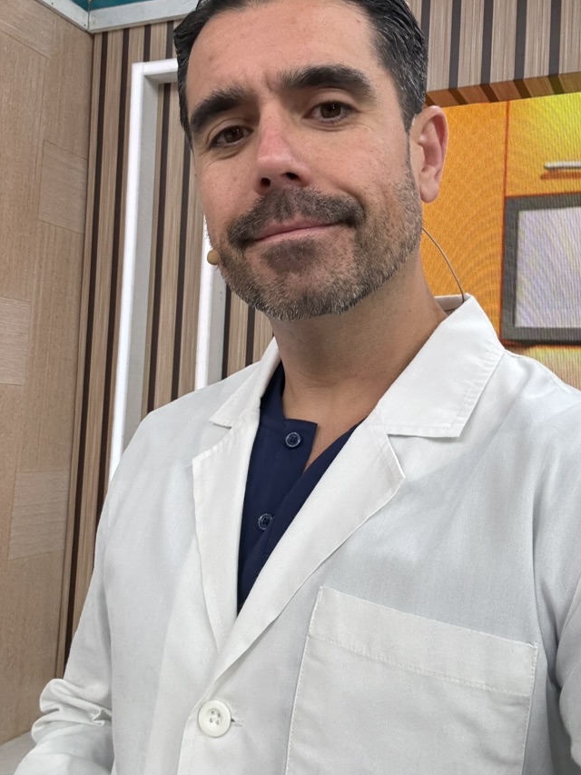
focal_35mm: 36
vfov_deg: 51.2
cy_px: 328
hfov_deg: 39.7
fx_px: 805
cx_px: 297
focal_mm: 2.69
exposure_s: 1/120
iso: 40
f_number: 1.9
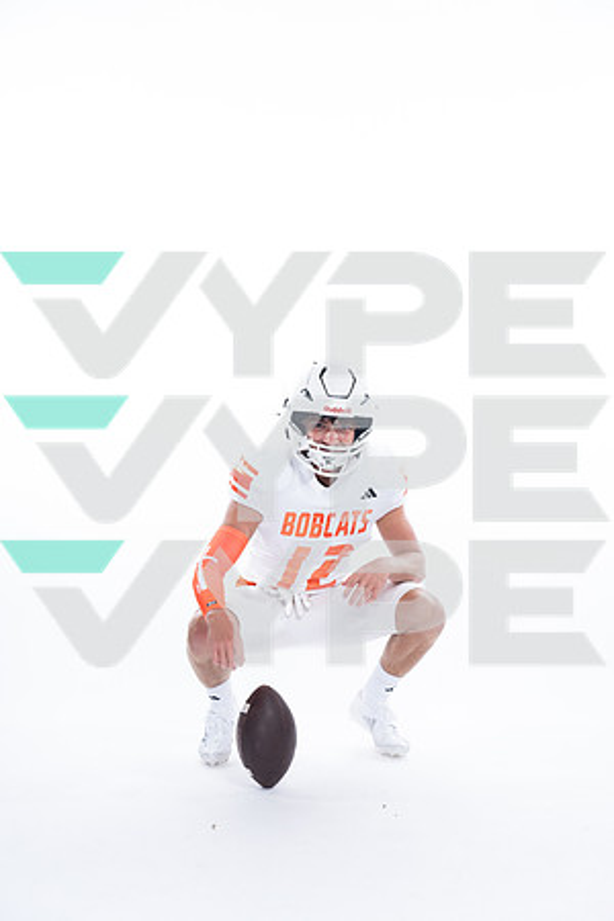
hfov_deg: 21.2
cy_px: 460
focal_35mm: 64
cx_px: 307
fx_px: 1637
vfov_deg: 31.4
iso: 400
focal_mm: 64
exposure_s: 1/250
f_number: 5.6
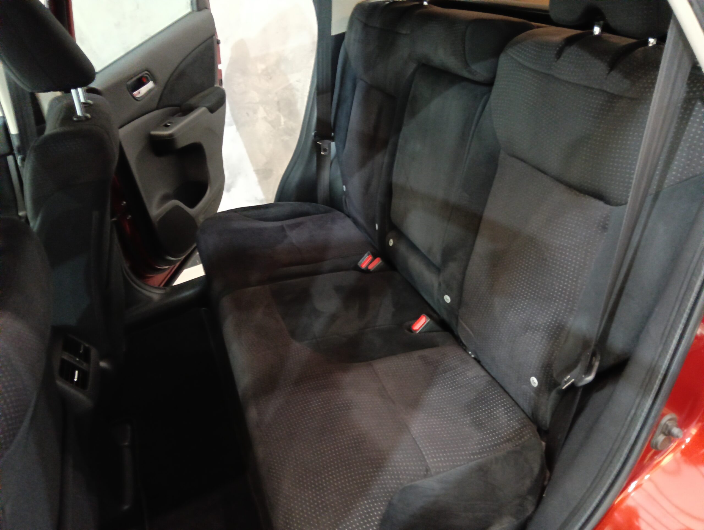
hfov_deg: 65.2
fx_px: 550
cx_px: 352
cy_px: 265
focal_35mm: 27
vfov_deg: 51.5
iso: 2000
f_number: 16
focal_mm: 3.98
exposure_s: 1/14.3
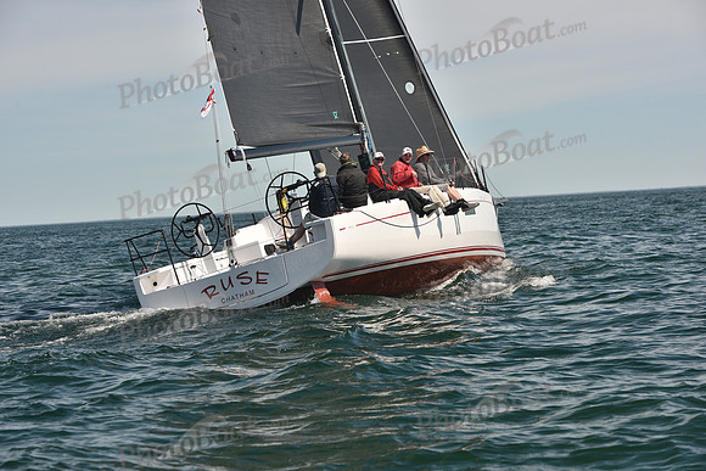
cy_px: 236
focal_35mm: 98
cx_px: 353
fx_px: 1922
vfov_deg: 14.0
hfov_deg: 20.8
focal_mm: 98
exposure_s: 1/640
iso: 250
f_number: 7.1
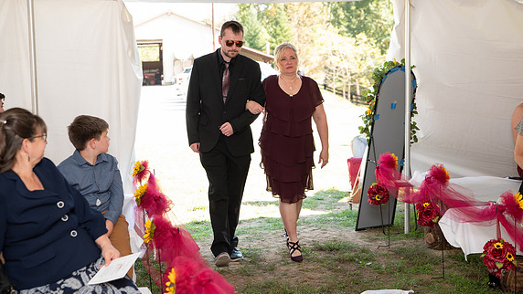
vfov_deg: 21.8
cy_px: 131
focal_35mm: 55
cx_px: 260
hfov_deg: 37.8
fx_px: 763
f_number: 3.2
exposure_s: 1/200
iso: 320
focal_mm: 50
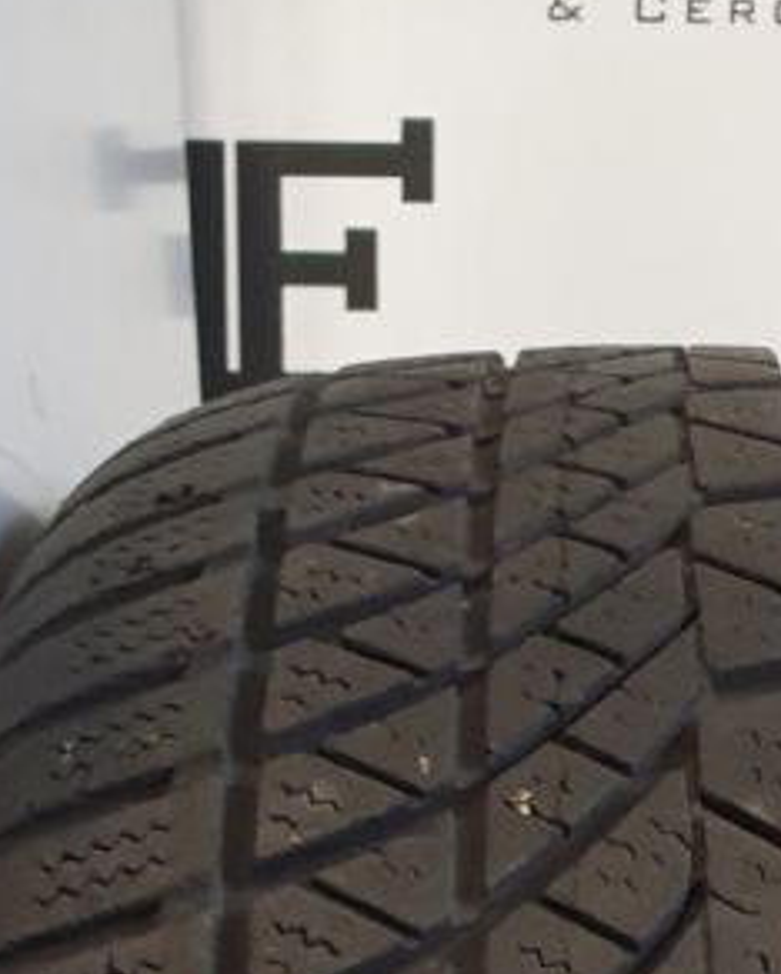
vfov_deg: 15.3
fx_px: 3262
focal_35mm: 113
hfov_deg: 13.5
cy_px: 1588
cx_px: 733
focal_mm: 4.3
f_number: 2.4
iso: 320
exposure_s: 1/50
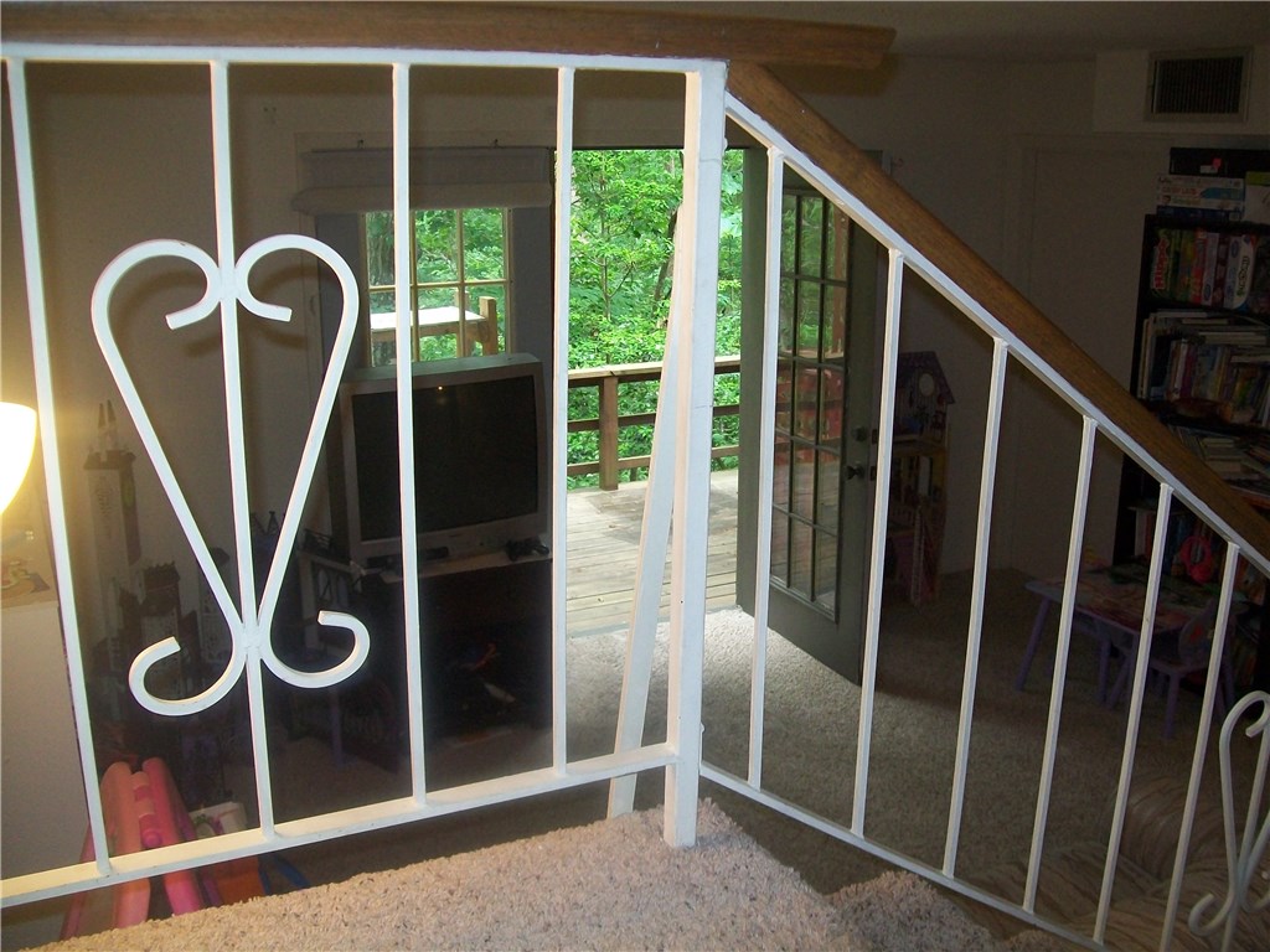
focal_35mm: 34
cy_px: 476
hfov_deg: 54.0
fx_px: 1247
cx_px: 635
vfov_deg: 41.8
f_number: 2.7
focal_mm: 6.1
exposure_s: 1/60
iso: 160
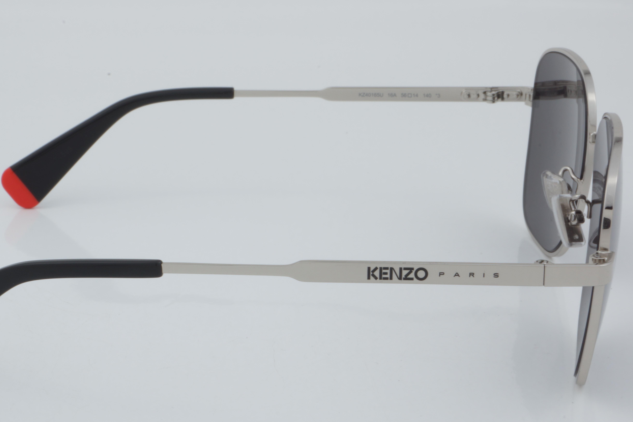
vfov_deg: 14.9
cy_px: 220
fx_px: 1618
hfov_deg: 22.1
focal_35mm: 92
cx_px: 252
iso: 100
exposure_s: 1/3
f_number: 32
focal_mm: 50
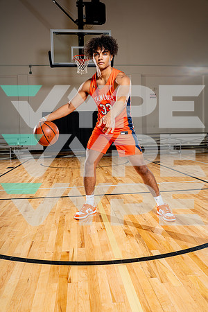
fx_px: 260
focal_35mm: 30
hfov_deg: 43.6
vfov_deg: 61.9
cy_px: 156
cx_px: 104
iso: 250
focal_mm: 30
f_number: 5.6
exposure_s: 1/250
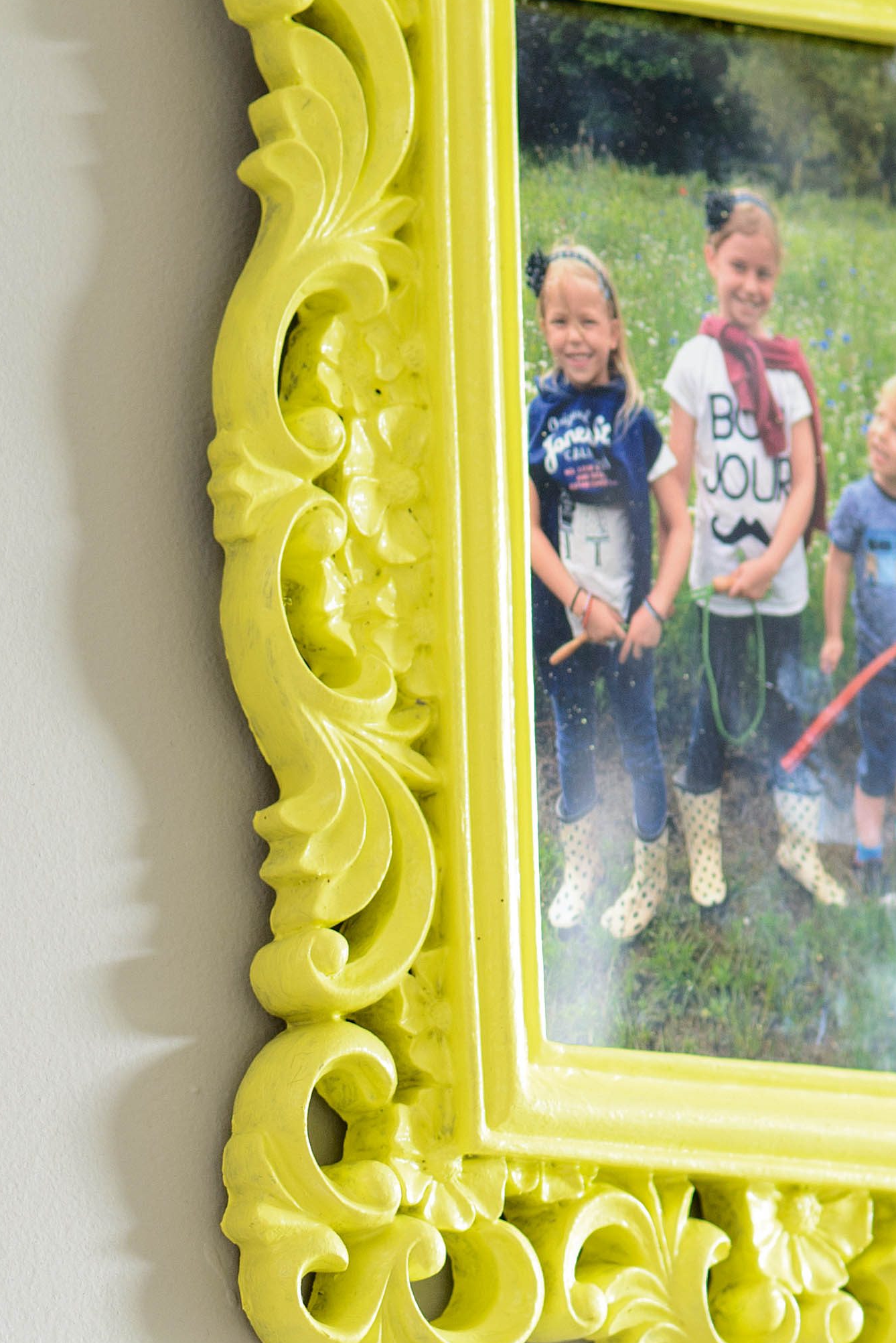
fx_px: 13691
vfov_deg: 5.6
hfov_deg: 3.7
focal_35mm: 367
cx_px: -110
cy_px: 1742
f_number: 5.6
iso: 200
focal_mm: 100
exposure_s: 1/2
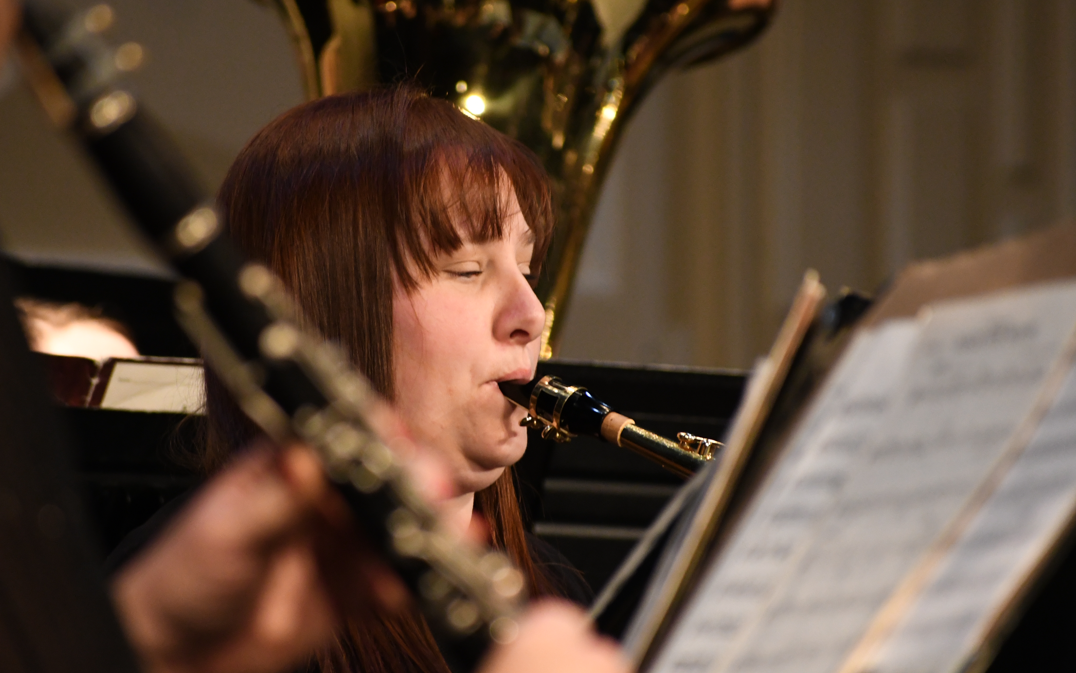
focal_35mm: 562
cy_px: 337
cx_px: 497
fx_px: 16480
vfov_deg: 2.3
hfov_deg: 3.7
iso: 2500
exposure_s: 1/100
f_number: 6.3
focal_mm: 300
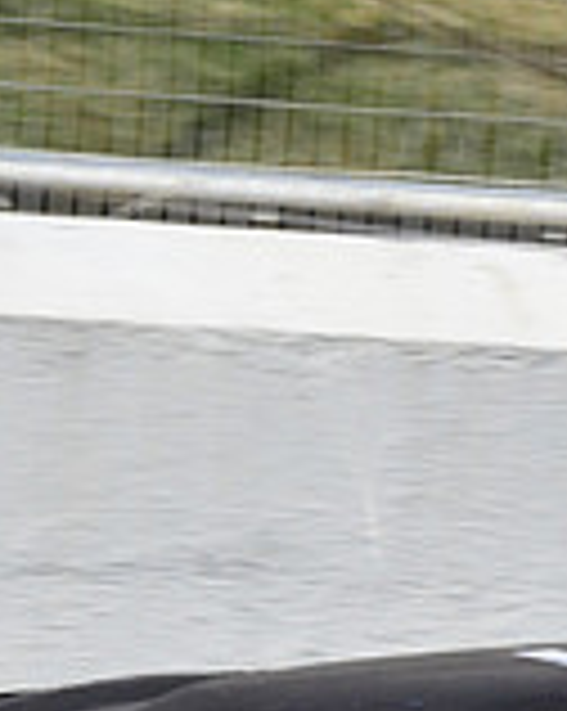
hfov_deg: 2.3
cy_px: 878
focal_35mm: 677
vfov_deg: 2.9
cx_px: 1395
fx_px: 14236
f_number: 14
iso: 1000
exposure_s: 1/1000
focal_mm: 95
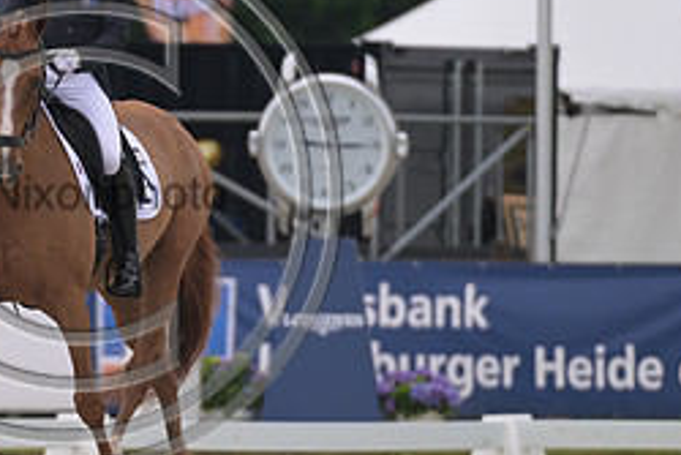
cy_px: 157
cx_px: 30
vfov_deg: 1.5
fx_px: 17564
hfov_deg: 2.2
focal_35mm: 928
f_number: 5
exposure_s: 1/1250
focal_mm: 400
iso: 640
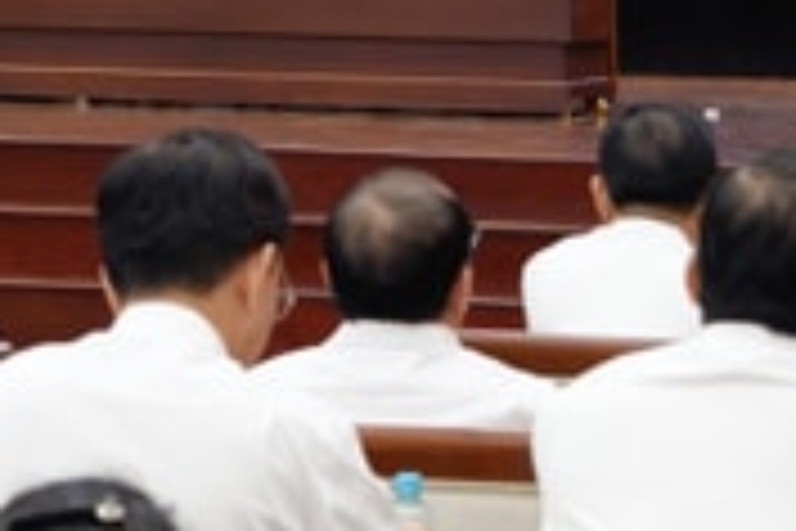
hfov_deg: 12.7
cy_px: -166
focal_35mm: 162
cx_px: 526
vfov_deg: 8.4
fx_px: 3582
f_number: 4
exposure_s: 1/52
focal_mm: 35.8
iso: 1000
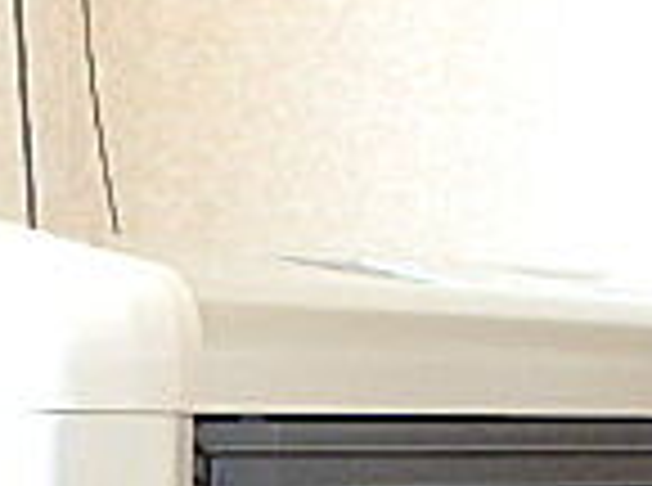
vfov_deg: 13.0
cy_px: 1071
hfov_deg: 21.0
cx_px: 198
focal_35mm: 93
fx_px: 1747
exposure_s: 1/30
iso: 400
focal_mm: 3.7
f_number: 3.5
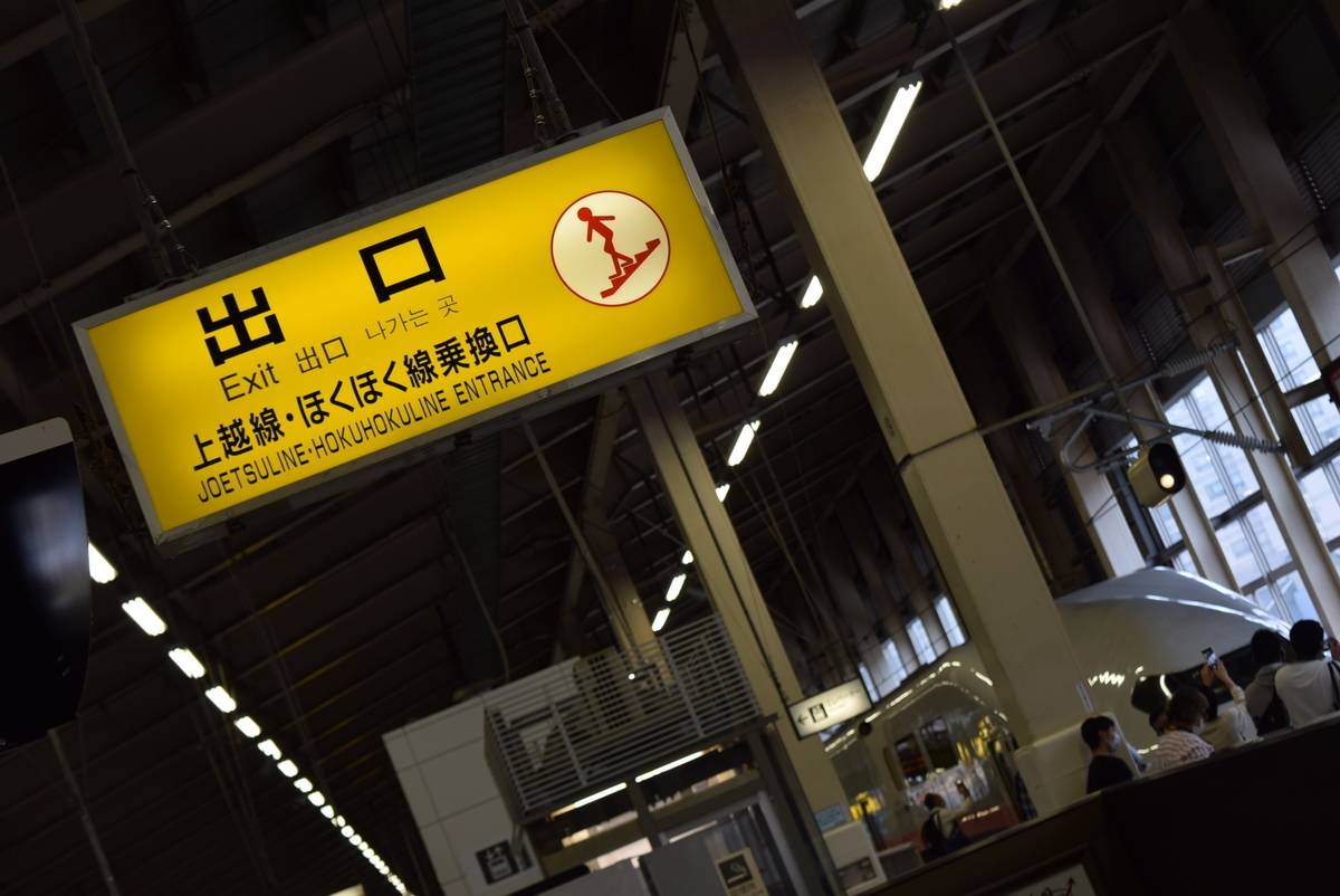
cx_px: 670
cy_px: 448
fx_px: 2682
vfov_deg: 19.0
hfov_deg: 28.1
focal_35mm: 72
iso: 100
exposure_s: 1/20
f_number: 5.3
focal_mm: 48
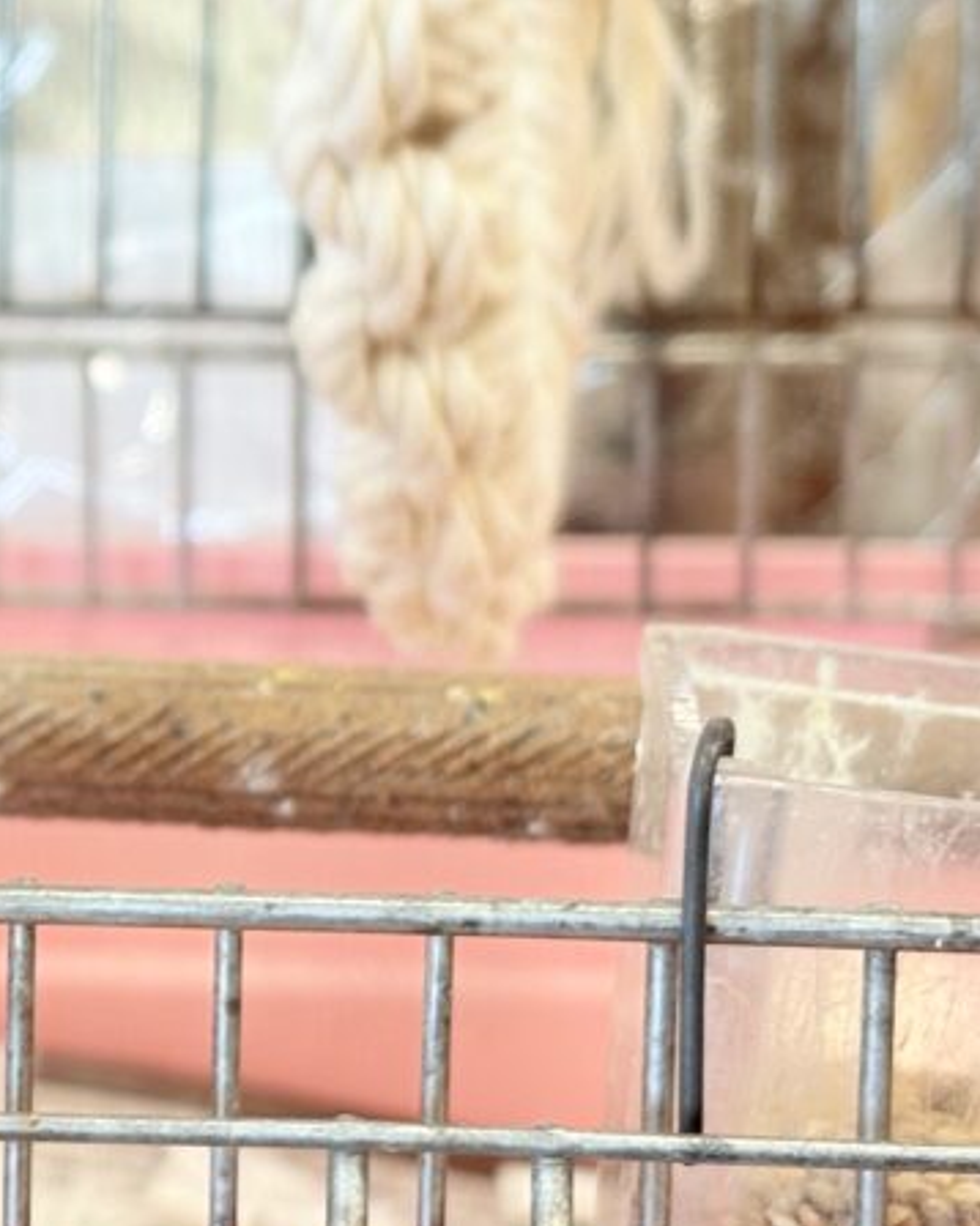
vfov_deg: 14.2
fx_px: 4934
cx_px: -257
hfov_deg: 11.1
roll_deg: +1.0
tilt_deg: -8.9
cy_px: 525
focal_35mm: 136
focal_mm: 5.96
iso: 40
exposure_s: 1/50
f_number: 1.6
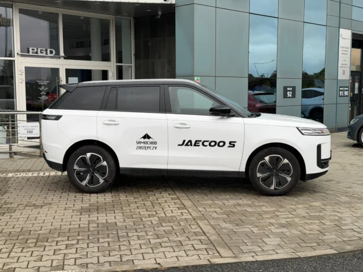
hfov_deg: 39.7
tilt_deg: -6.0
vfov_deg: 30.3
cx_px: 182
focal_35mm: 48
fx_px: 503
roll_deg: -0.3
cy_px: 136
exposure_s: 1/578
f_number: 1.78
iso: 64
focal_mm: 6.76
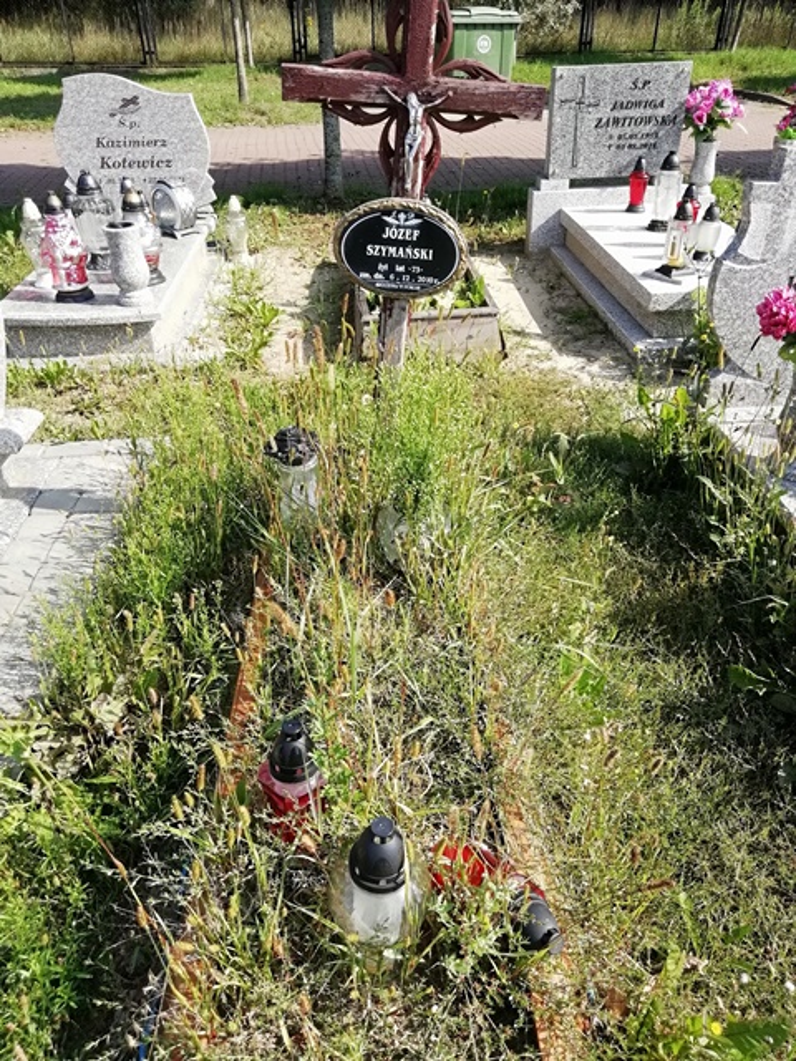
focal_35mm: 26
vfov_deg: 67.3
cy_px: 530
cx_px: 398
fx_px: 797
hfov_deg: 53.1
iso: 50
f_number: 2.2
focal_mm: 3.21
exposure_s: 1/605
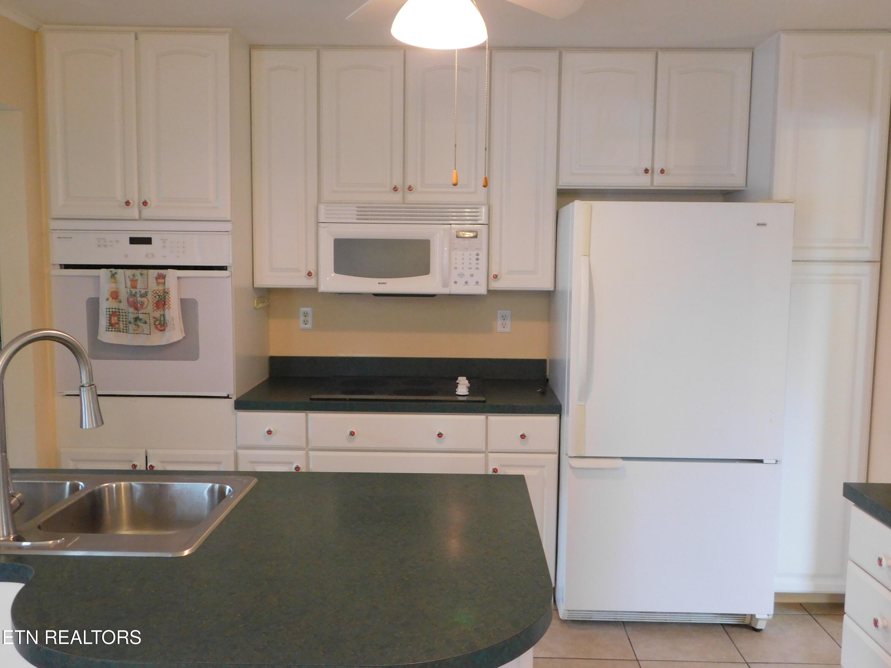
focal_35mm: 30
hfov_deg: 60.0
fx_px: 772
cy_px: 334
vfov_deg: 46.8
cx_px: 446
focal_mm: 5.3
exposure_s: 1/30
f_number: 3.2
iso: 320
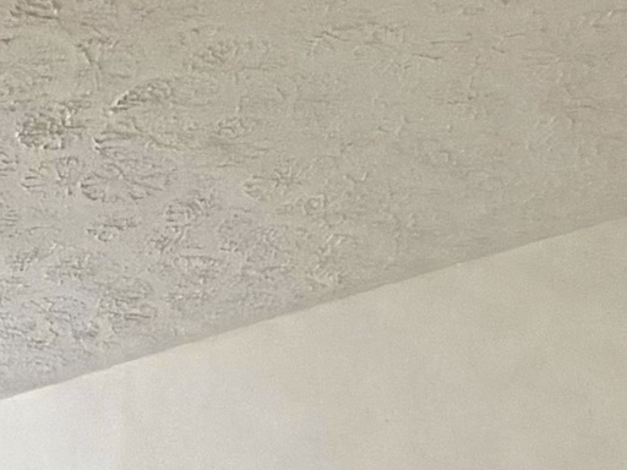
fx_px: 1521
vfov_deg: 14.6
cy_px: 935
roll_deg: -0.9
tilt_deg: -1.3
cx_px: -365
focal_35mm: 84
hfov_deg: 19.6
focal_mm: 2.22
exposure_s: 1/120
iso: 64
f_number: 2.2
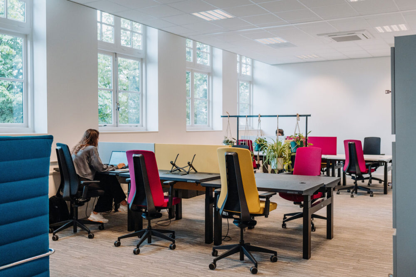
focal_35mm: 39
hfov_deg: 49.2
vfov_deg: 34.0
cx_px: 228
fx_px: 454
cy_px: 139
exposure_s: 1/800
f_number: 2.8
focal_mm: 35
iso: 1000
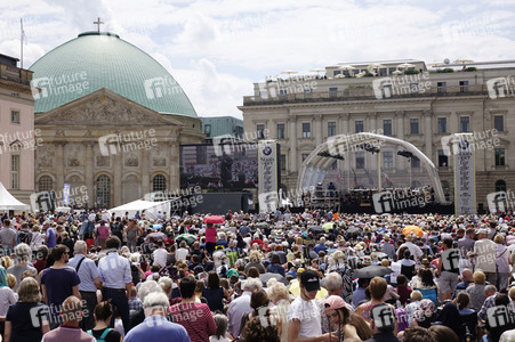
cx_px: 258
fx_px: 815
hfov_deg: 35.1
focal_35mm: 57
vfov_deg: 23.7
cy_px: 171
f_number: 4.5
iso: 100
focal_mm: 21.05
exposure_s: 1/1000
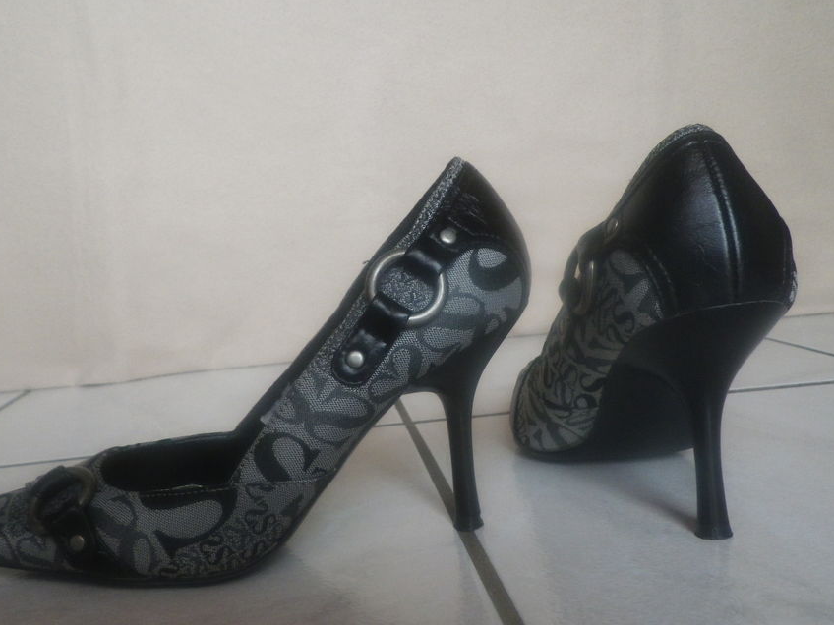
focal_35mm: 33
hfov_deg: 55.1
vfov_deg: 42.9
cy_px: 341
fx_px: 795
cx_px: 354
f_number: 3.5
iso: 200
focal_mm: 5
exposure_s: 1/50
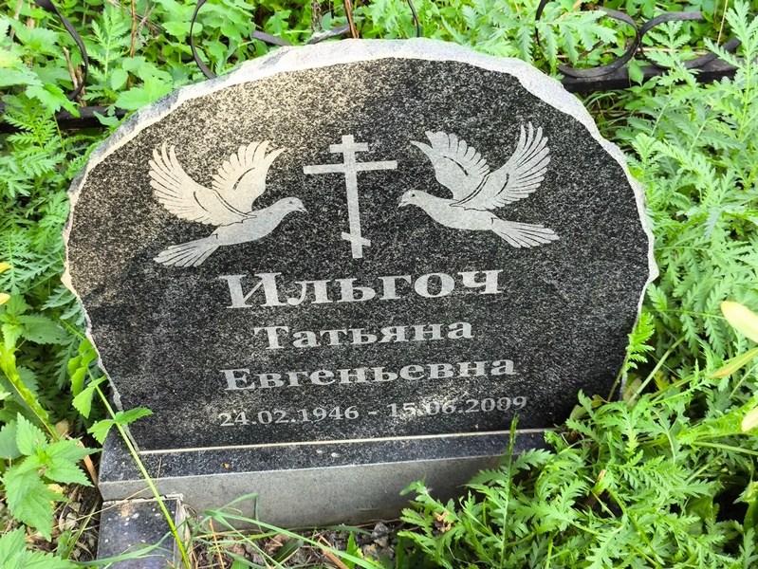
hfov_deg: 38.2
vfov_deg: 29.1
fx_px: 1095
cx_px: 379
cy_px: 284
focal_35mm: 50
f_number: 1.7
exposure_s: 1/100
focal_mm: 4.71
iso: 80
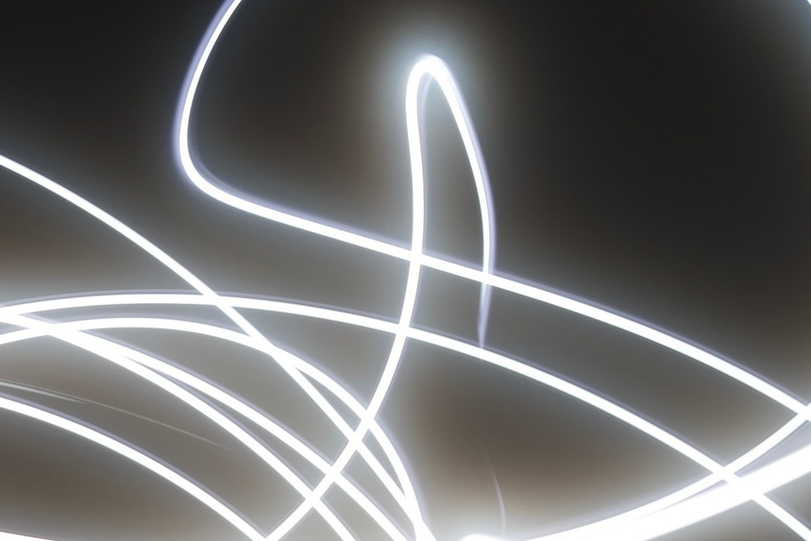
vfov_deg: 9.0
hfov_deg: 13.5
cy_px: 796
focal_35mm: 149
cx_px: -108
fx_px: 3357
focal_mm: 50
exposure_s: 25
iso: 50
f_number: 5.6
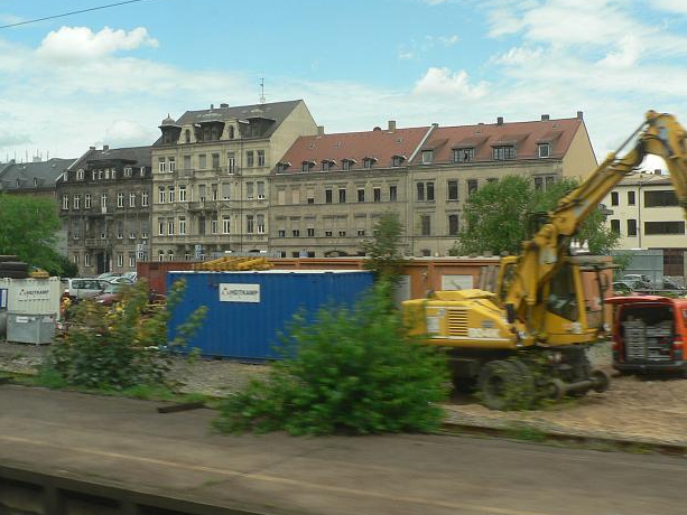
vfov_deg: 30.8
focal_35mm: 47
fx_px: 933
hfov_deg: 40.4
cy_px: 216
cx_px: 355
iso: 80
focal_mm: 6
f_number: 4
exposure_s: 1/200
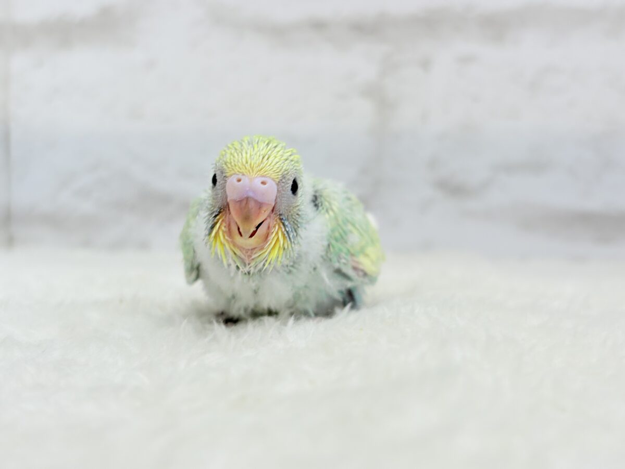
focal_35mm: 52
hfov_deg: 36.8
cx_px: 312
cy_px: 234
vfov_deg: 28.0
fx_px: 939
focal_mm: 5.96
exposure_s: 1/100
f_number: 1.6
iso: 50
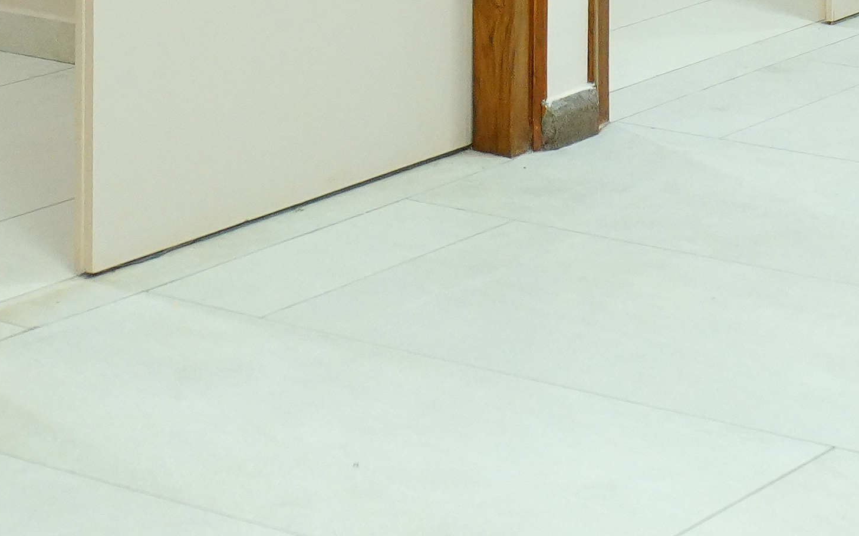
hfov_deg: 15.7
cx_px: 558
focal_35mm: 133
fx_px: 3113
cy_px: -717
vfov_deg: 9.0
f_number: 2.8
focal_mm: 20
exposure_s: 1/320
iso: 1250
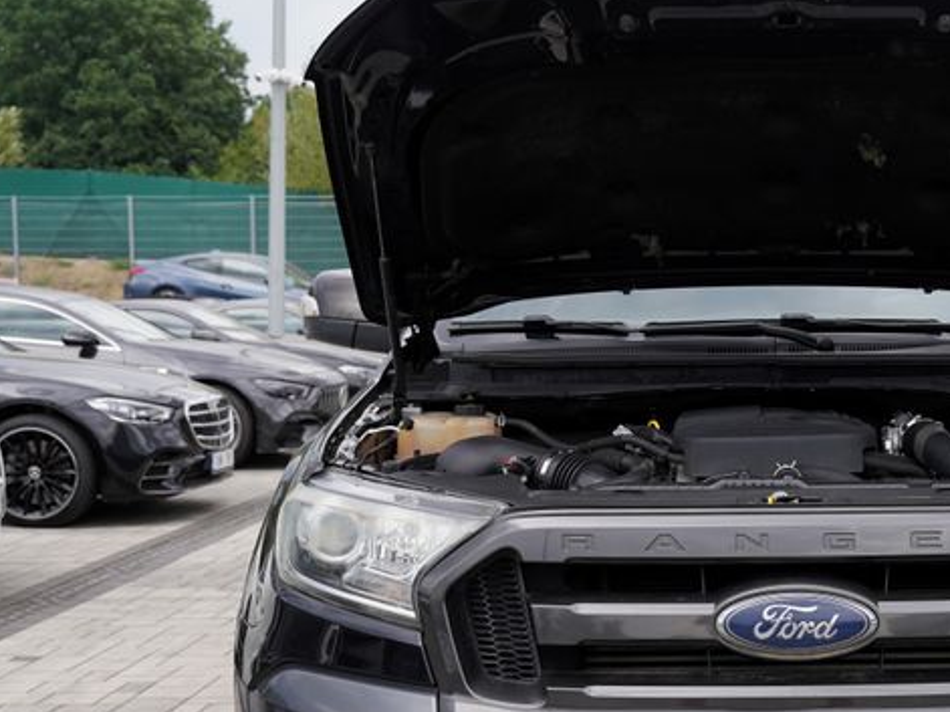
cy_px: 517
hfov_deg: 28.2
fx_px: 1838
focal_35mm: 67
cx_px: 801
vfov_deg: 21.8
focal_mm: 32
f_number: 4.5
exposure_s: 1/100
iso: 100
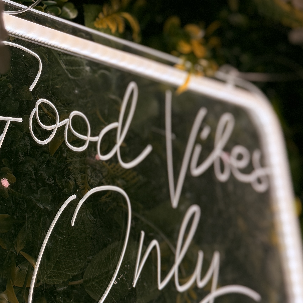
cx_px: 75
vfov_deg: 24.1
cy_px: 87
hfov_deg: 24.1
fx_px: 703
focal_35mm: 71
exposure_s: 1/412
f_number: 1.78
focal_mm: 6.76
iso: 100
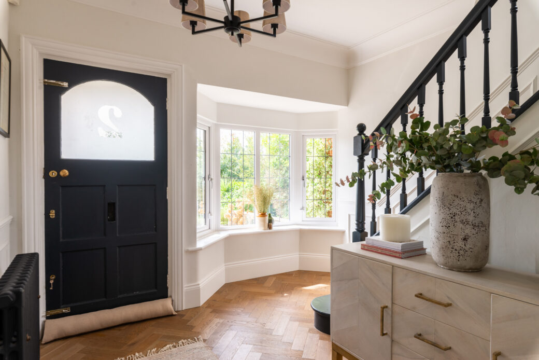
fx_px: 314
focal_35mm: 21
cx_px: 270
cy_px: 180
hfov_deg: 81.2
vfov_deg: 59.5
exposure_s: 1/100
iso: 320
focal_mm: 21
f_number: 8
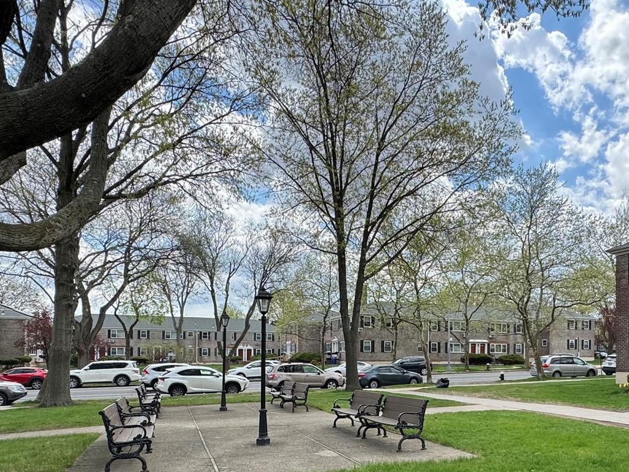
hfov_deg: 62.6
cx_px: 392
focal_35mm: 28
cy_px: 352
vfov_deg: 47.9
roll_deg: -0.7
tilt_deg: +0.7
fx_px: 509
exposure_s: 1/932
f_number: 2.2
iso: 40
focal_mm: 2.22
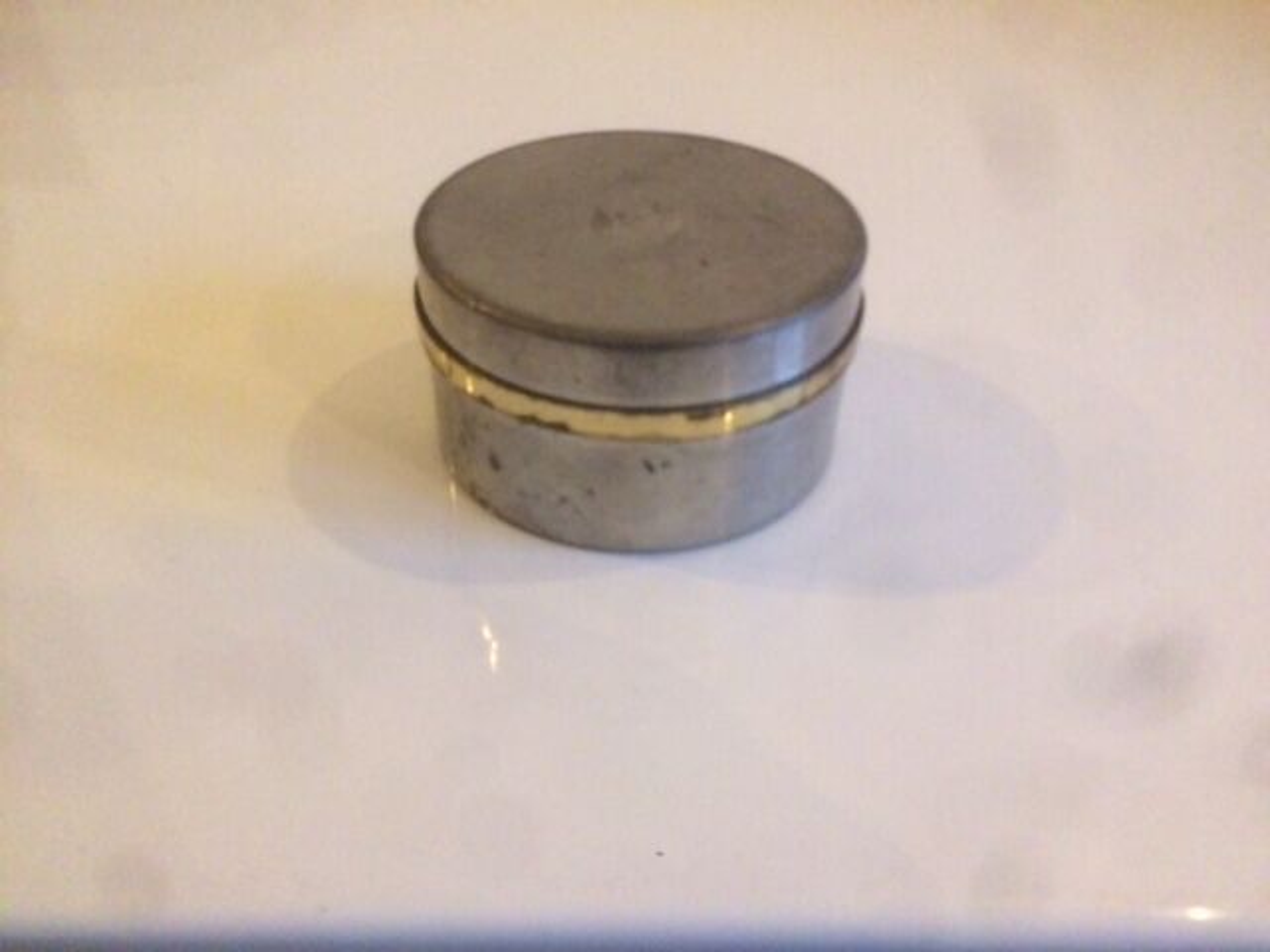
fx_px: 1064
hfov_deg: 61.7
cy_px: 476
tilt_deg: -39.9
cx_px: 635
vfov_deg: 48.2
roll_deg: -2.1
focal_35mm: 29
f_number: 2.2
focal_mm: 4.15
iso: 640
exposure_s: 1/100
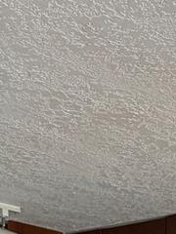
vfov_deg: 13.4
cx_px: 96
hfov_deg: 12.3
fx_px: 813
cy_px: 507
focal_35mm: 120
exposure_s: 1/60
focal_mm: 6.76
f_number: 1.78
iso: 400
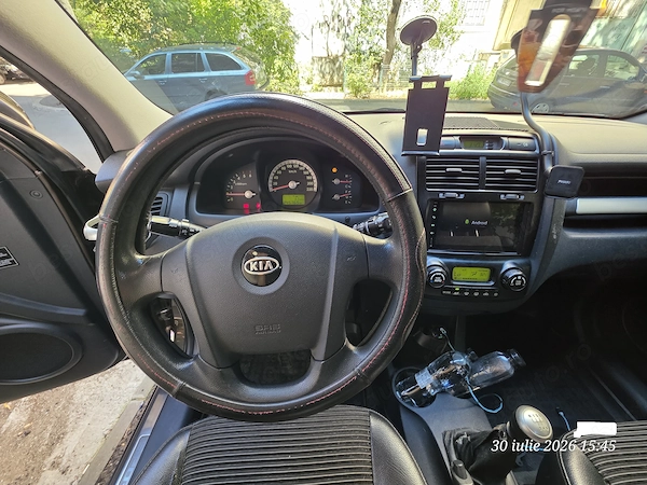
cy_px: 242
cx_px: 324
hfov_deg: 106.2
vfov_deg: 89.9
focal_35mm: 13
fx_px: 243
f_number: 1.9
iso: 125
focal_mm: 2.2
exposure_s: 1/100
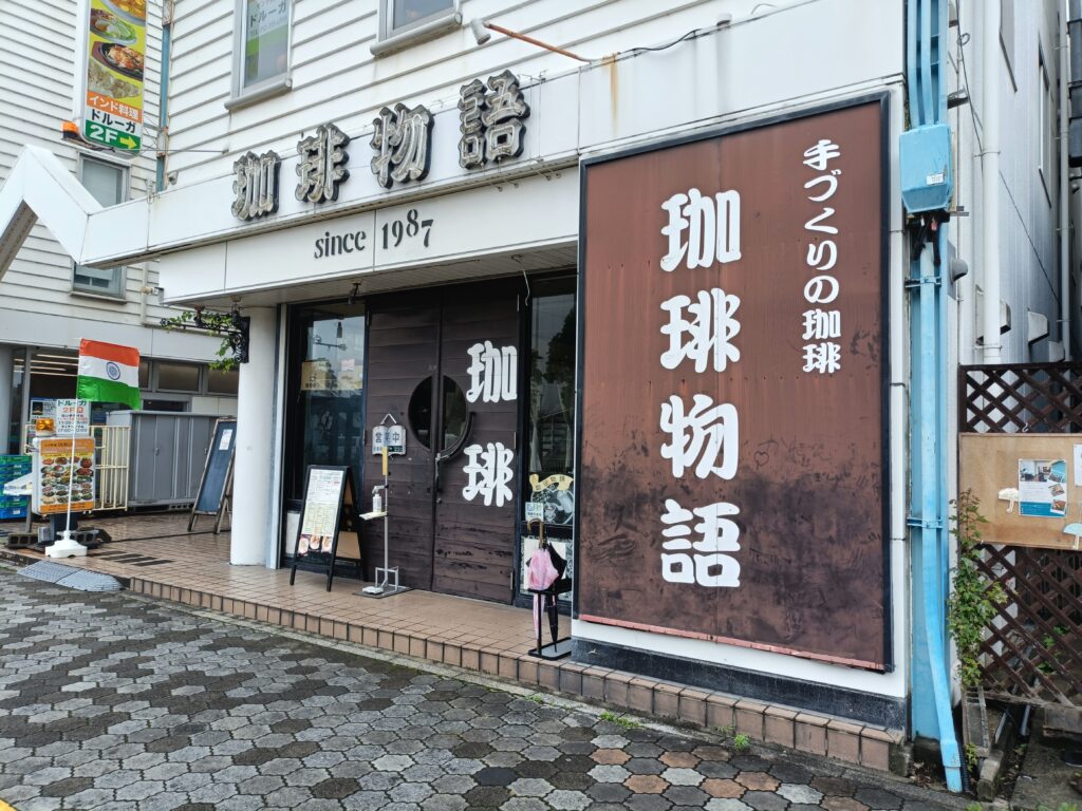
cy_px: 406
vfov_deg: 54.9
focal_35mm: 25
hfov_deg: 69.4
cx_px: 541
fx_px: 781
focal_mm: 4.7
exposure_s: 1/192
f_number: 1.7
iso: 50
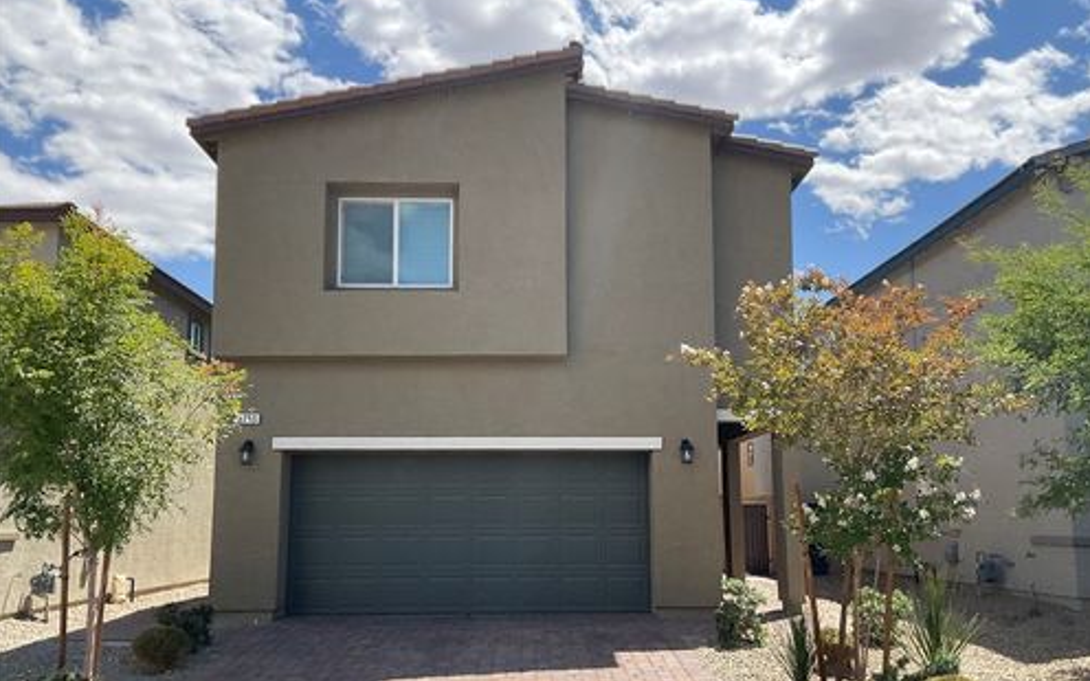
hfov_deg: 61.2
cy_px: 392
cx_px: 545
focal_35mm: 31
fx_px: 921
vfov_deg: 40.5
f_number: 1.8
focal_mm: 3
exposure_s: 1/1577
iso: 16
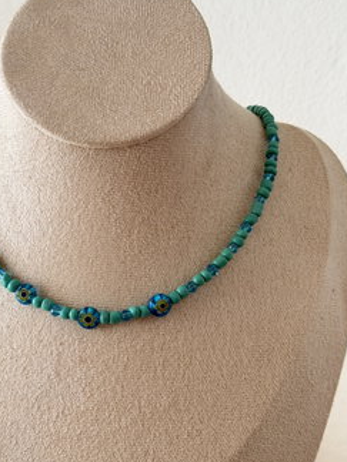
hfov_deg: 18.5
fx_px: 1056
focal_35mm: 79
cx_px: 89
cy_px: 314
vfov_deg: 24.6
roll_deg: -2.1
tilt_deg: -20.5
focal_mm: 6.76
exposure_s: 1/50
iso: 250
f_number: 1.78
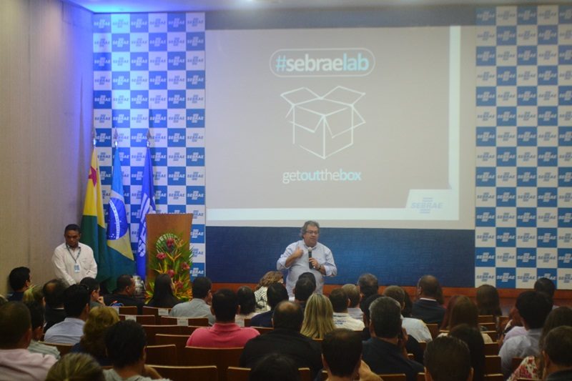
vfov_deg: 18.9
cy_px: 190
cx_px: 286
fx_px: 1144
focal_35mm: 72
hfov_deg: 28.1
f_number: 5.6
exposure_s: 1/60
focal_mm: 48
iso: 1400
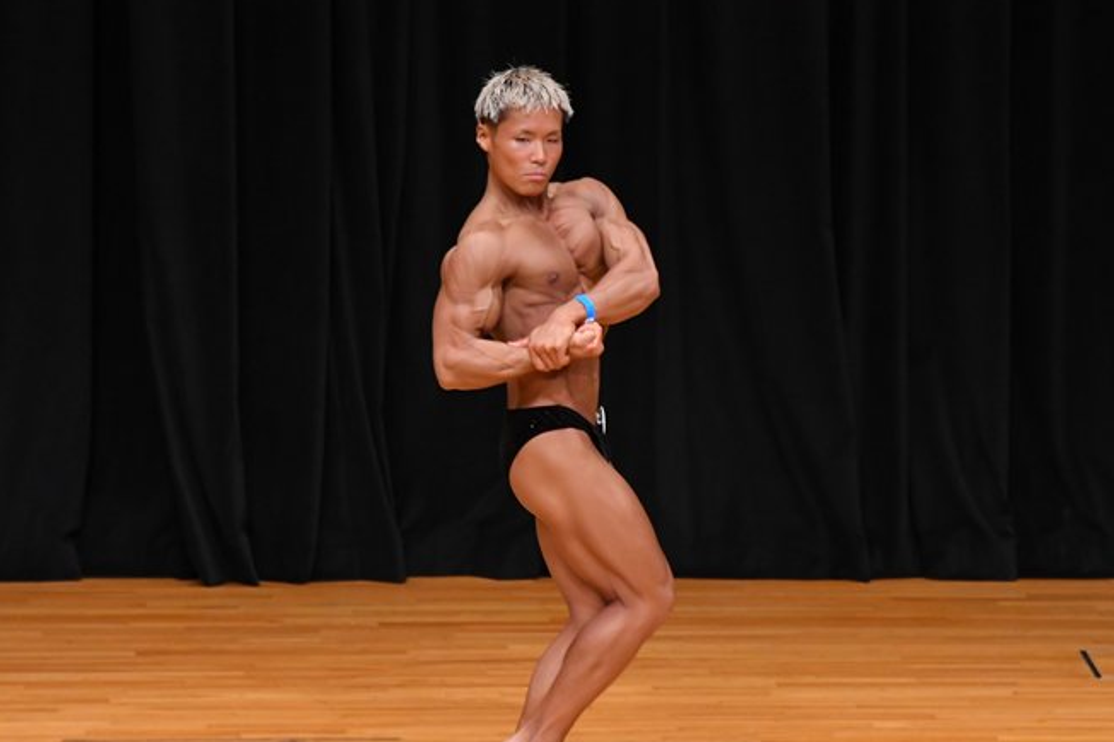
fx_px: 10456
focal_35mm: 338
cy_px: 418
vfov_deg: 4.1
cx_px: 644
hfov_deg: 6.1
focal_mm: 190
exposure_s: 1/400
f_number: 5.6
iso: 3200
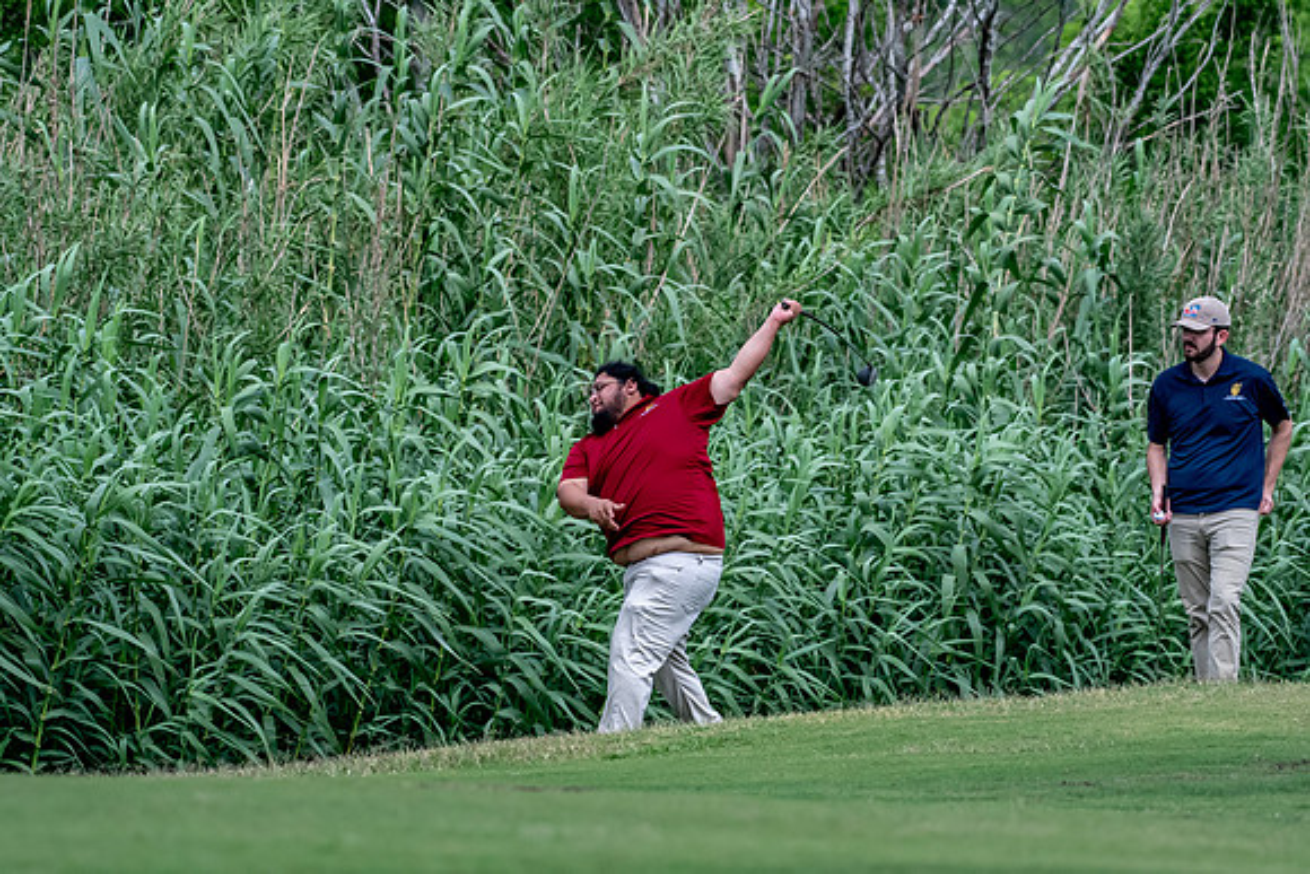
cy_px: 437
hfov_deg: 6.9
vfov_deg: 4.6
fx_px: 10919
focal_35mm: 300
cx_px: 655
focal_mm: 200
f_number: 5.6
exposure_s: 1/2000
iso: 1250
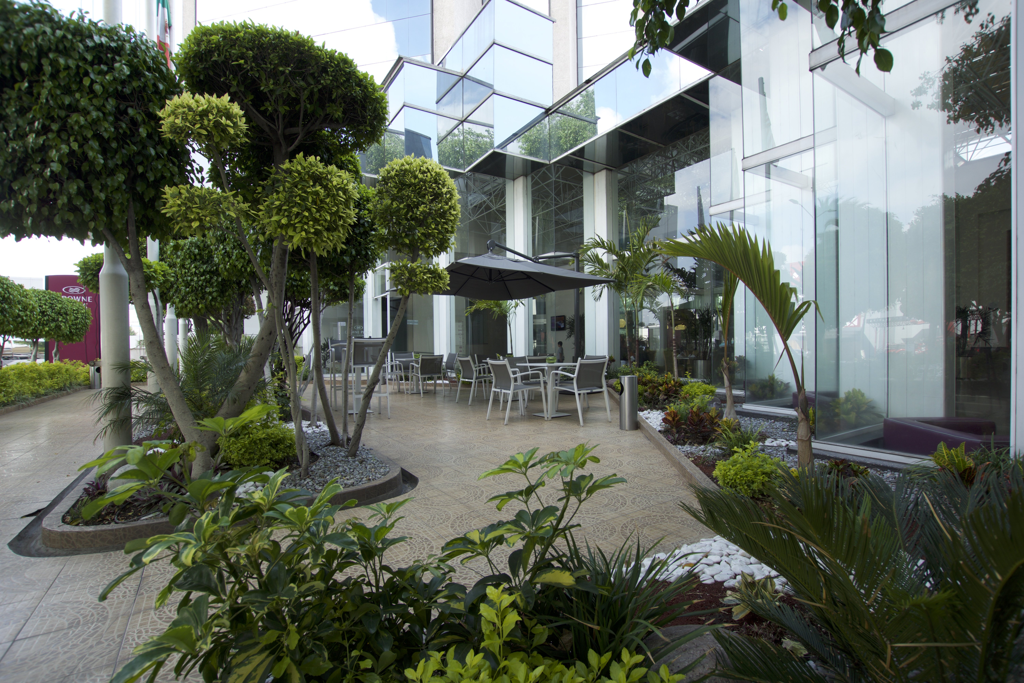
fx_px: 469
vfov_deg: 72.1
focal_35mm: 16
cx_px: 512
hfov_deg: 95.0
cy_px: 342
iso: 50
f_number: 6.3
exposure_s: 1/30
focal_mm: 11
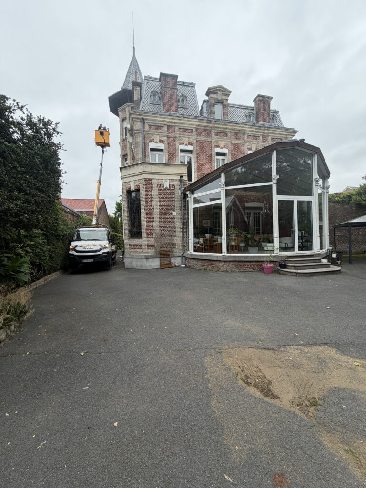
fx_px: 197
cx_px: 183
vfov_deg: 102.1
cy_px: 244
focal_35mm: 14
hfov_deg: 85.7
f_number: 2.2
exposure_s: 1/502
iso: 50
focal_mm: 2.22
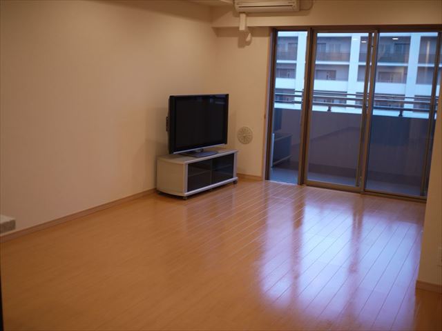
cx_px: 221
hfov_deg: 46.8
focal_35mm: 40
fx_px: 511
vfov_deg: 36.0
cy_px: 166
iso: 100
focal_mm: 20
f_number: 1.7
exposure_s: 1/30
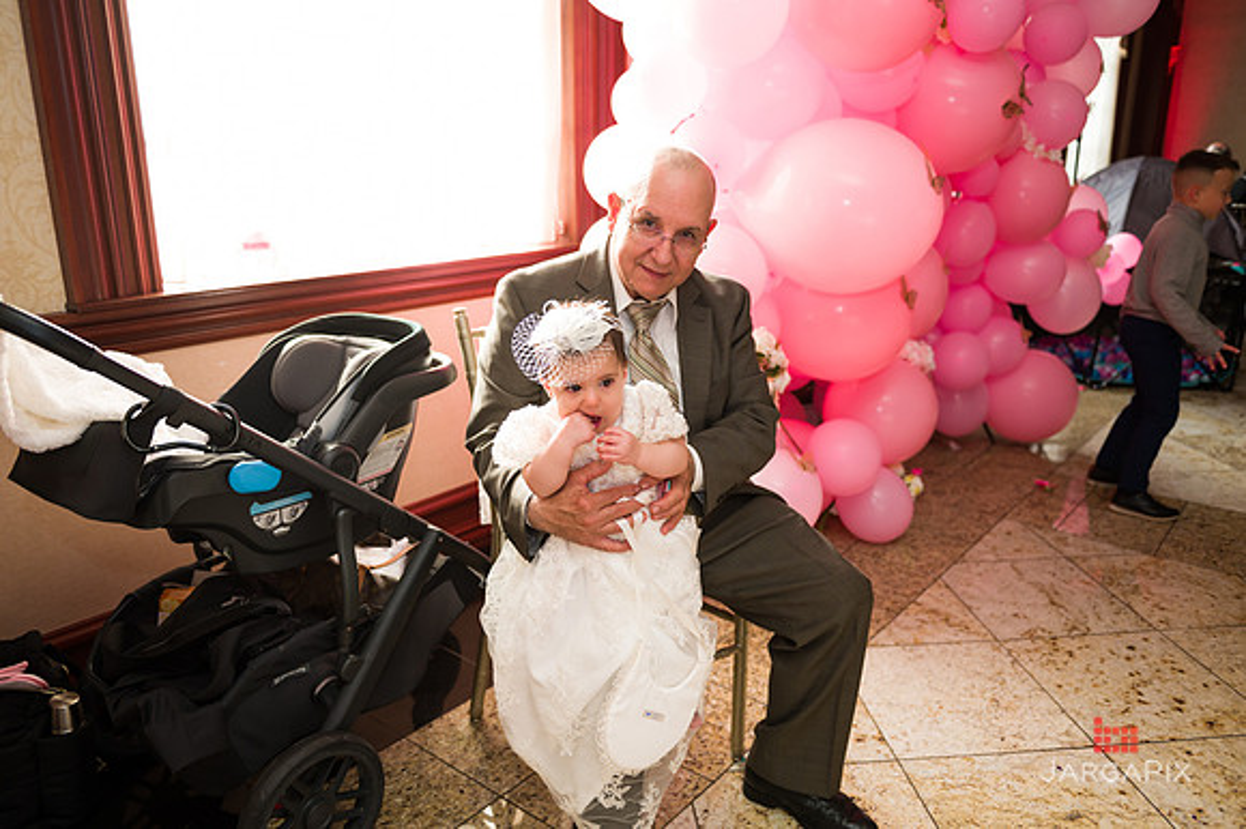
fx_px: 934
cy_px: 414
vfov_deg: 47.9
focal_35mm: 27
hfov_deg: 67.4
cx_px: 623
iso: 800
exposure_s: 1/200
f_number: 3.2
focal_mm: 27
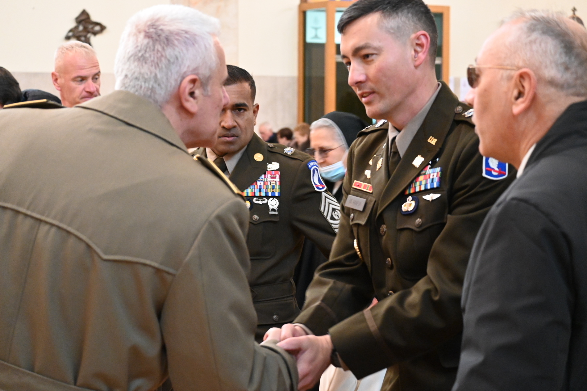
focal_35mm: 75
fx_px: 1223
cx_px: 294
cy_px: 196
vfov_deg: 18.2
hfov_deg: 27.0
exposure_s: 1/60
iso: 4500
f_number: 4.5
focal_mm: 50
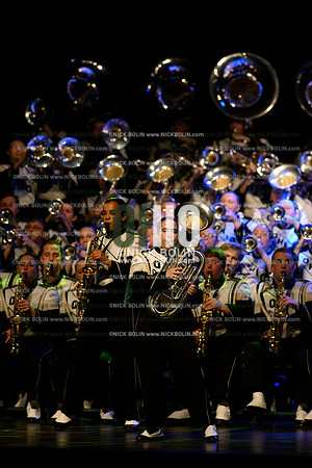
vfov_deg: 6.9
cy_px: 234
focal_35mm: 300
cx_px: 156
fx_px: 3900
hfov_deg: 4.6
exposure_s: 1/500
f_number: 4
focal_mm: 300
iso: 5000
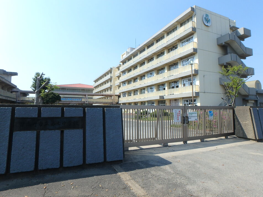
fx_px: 160
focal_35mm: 21
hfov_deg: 79.0
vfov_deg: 63.4
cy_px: 98
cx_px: 132
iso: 125
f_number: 6
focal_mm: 3.7
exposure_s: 1/400
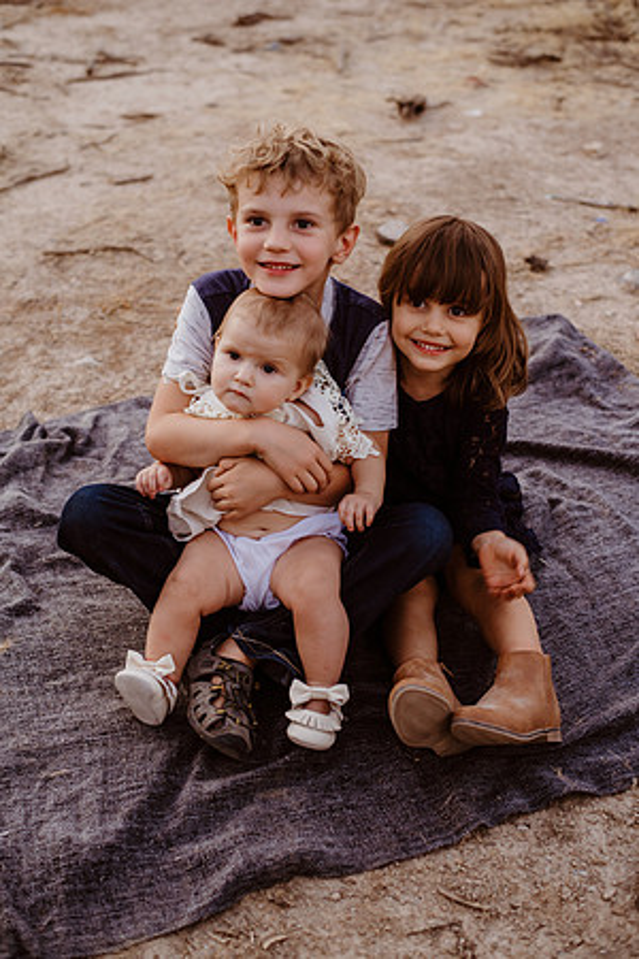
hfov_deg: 27.0
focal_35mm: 50
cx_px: 320
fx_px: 1331
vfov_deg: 39.6
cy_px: 480
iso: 320
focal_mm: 50
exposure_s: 1/100
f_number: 3.2
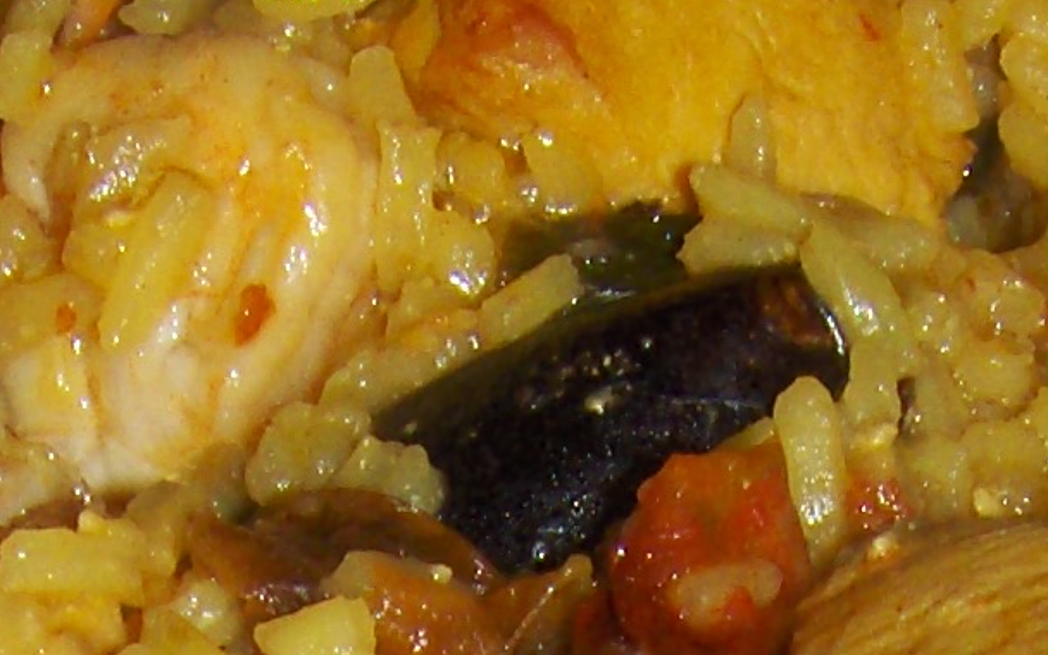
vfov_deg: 6.1
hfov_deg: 10.3
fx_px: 5827
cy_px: 1720
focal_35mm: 204
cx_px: 514
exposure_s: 1/60
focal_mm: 6.5
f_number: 5.09
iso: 100
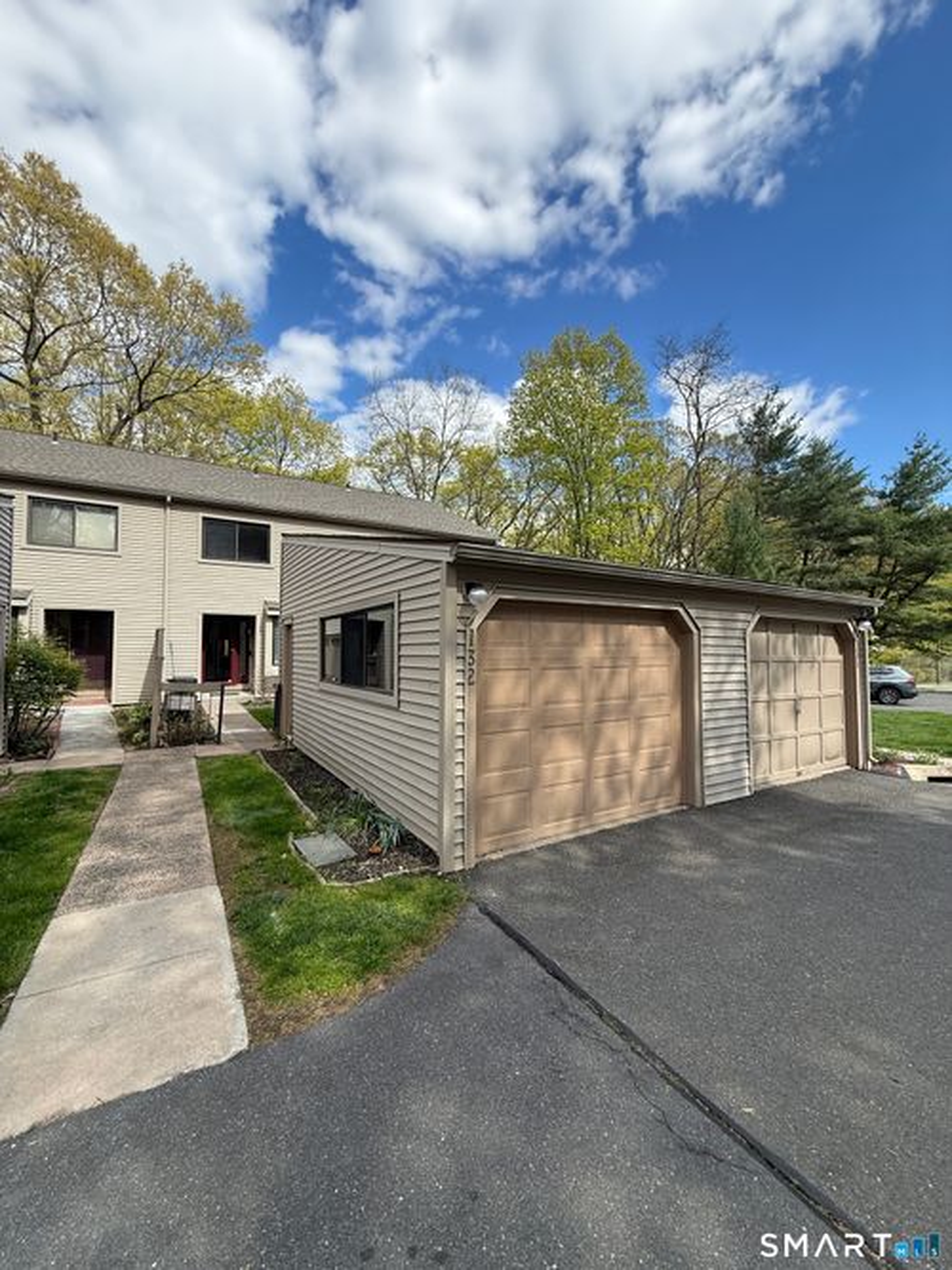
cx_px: 476
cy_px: 635
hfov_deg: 85.7
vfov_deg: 102.1
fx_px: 514
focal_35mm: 14
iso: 64
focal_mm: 2.22
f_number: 2.2
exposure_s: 1/1050
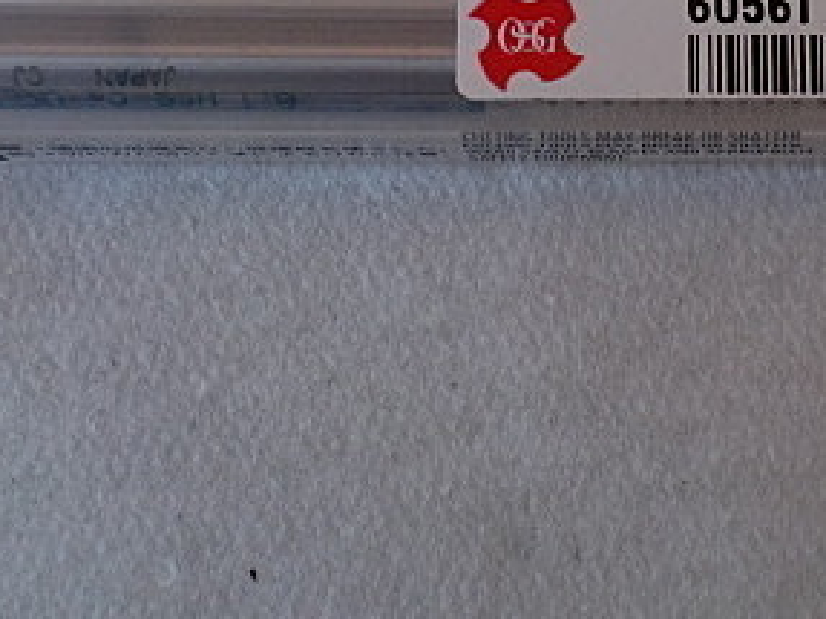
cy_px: 66
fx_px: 1860
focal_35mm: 78
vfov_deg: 18.6
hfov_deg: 24.1
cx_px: 794
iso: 160
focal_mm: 6.3
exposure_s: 1/60
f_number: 3.1
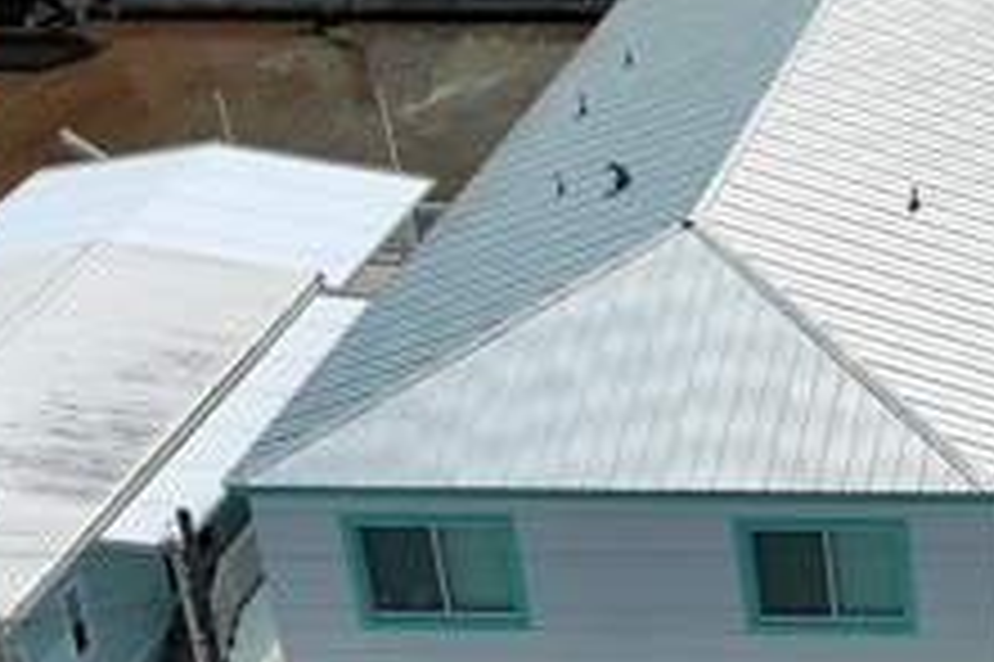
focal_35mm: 105
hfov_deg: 17.7
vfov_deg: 13.0
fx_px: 2897
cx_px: 1444
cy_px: 435
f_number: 2.8
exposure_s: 1/2833
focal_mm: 10.57
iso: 100
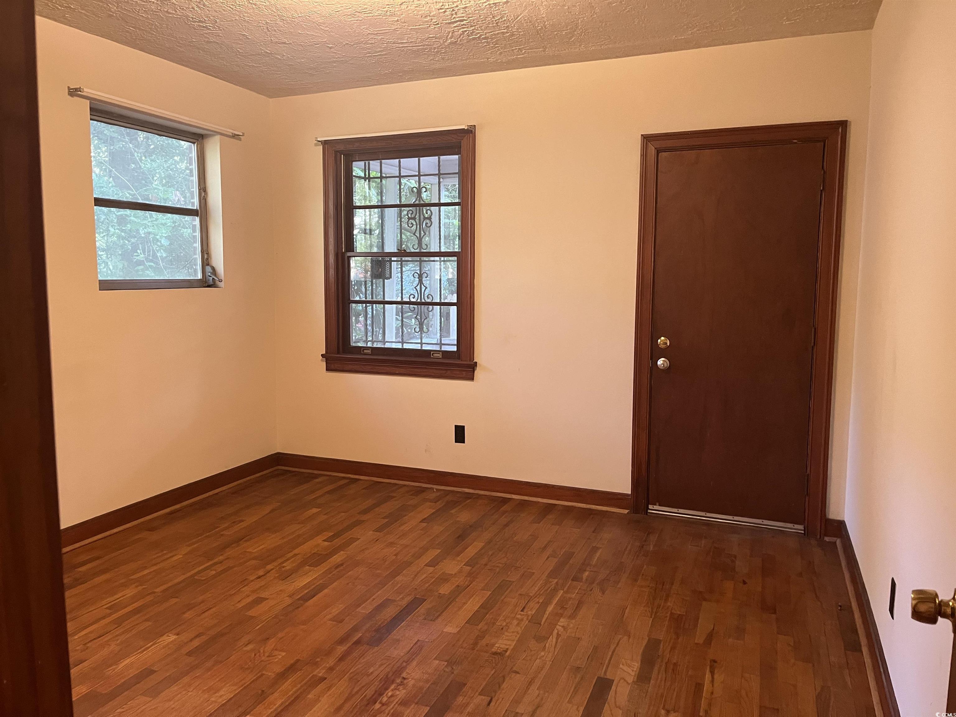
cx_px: 478
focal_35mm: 26
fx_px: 718
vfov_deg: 53.1
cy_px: 358
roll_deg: -0.7
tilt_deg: -7.6
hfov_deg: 67.3
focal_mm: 5.1
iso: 400
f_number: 1.6
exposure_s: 1/60
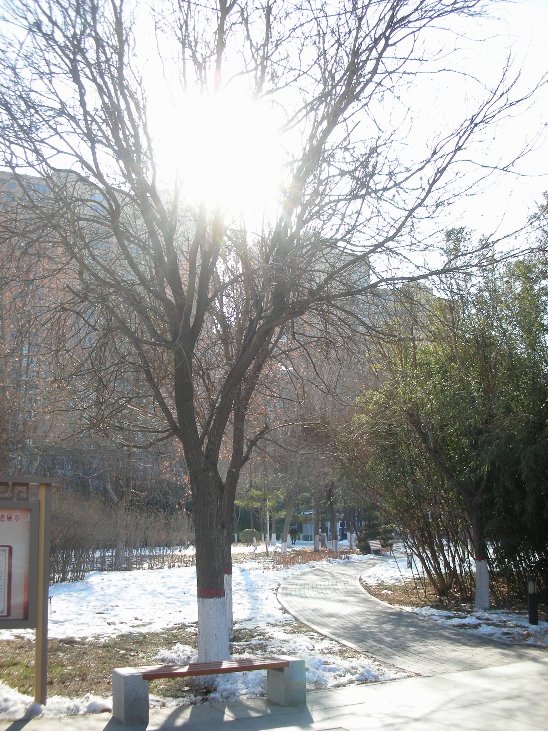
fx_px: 739
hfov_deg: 40.7
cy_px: 366
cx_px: 274
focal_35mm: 35
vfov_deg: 52.6
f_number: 3
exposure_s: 1/200
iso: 50
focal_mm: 5.8
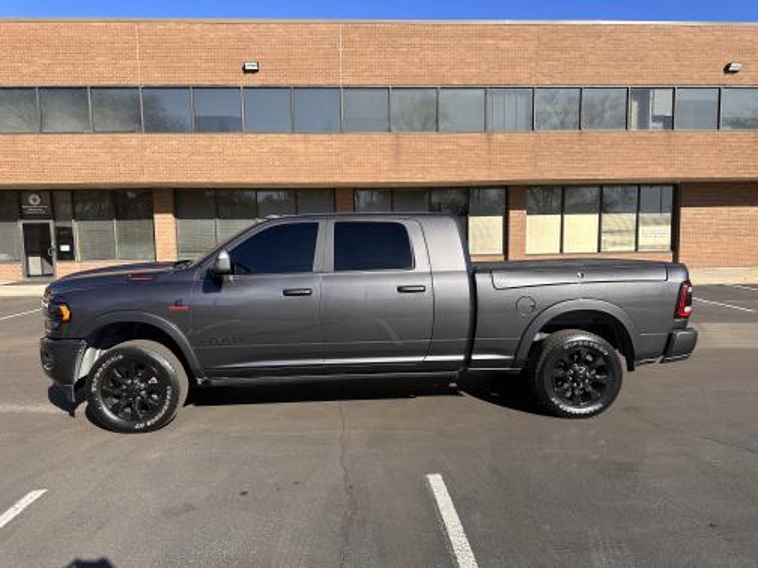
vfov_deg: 56.8
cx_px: 379
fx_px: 526
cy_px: 284
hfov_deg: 71.6
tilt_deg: -5.1
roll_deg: +1.0
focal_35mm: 24
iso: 80
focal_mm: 6.86
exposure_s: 1/2882
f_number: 1.78
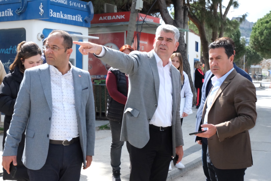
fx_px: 384
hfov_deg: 38.9
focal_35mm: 51
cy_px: 90
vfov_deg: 26.5
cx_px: 136
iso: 6400
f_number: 16
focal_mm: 34.2
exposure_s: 1/800
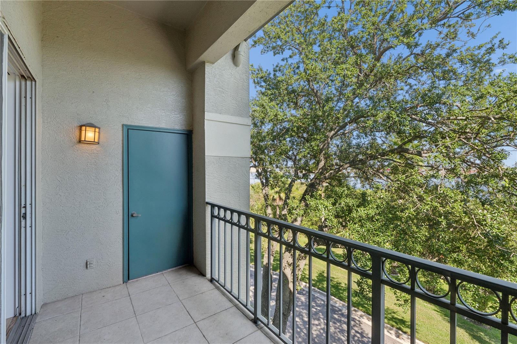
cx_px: 258
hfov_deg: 100.4
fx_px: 215
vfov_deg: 77.3
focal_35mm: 15
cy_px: 172
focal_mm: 10
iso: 160
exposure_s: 1/80
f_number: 8
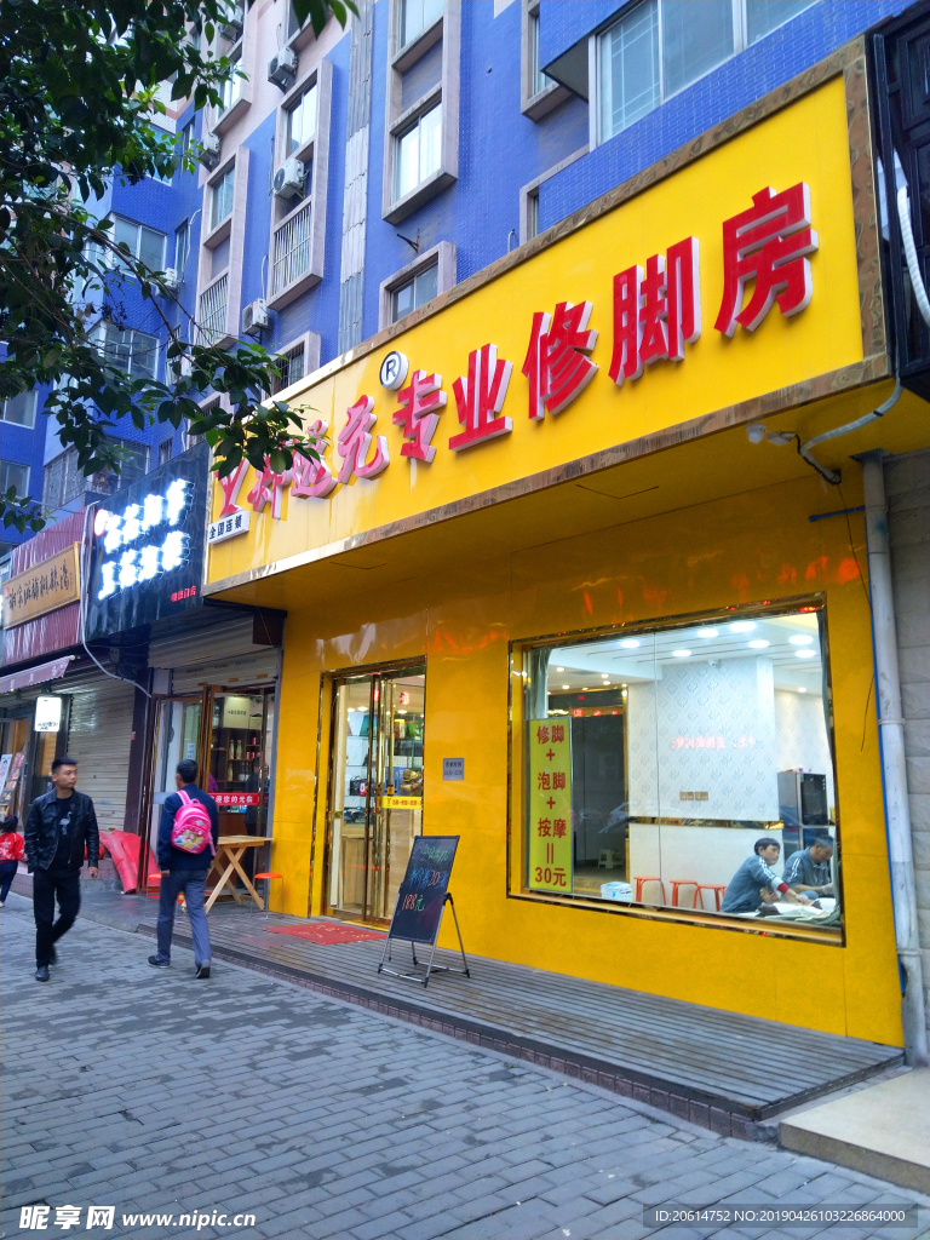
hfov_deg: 54.9
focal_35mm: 25
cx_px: 465
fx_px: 896
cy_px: 620
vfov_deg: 69.4
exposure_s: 1/33
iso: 125
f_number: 1.75
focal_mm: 4.28
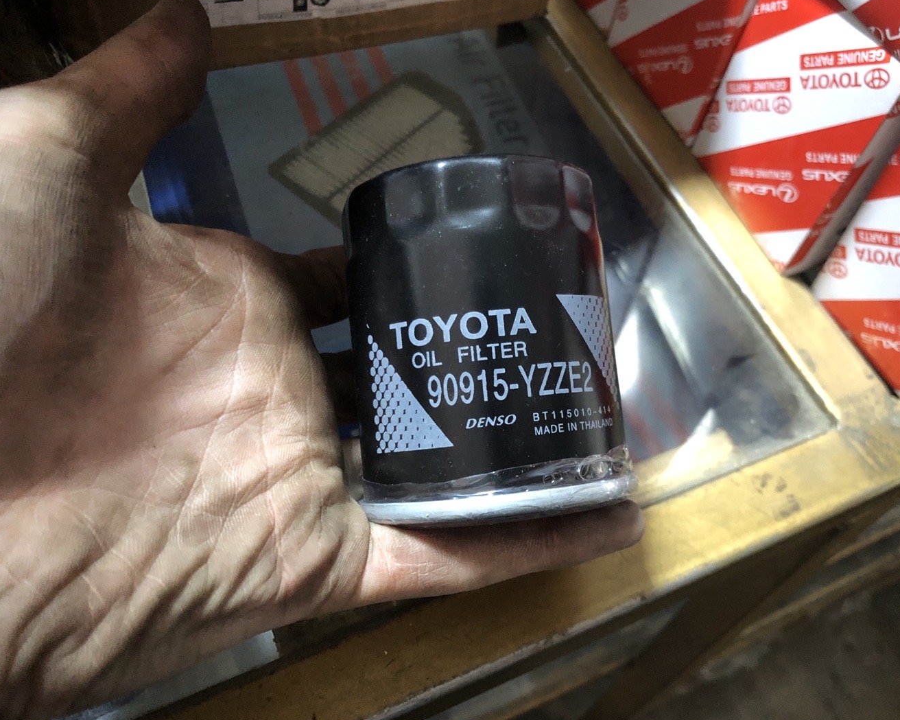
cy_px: 361
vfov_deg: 48.5
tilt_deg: -55.6
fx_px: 799
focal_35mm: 30
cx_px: 492
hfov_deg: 58.7
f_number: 1.8
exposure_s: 1/15
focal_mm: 4
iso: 100
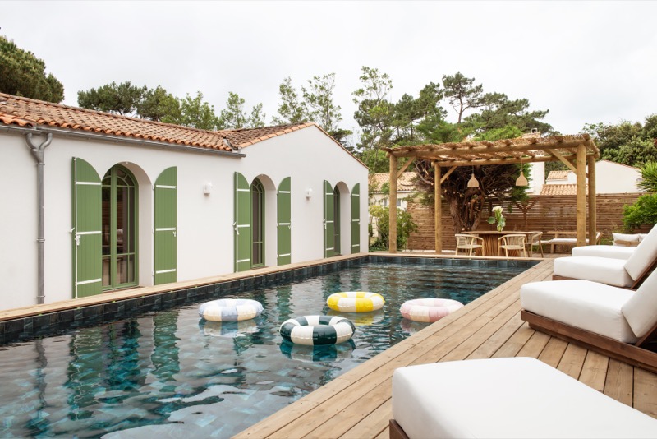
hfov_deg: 63.6
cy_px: 220
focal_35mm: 29
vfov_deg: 45.0
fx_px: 529
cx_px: 328
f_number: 16
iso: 125
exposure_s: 1/50
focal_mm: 29
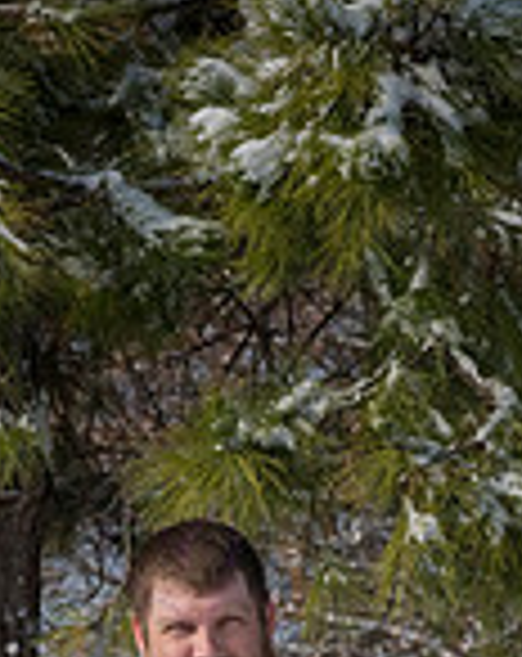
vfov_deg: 5.9
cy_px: 968
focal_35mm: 325
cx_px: 189
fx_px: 6303
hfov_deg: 4.7
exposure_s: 1/1250
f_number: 11
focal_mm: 112
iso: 640
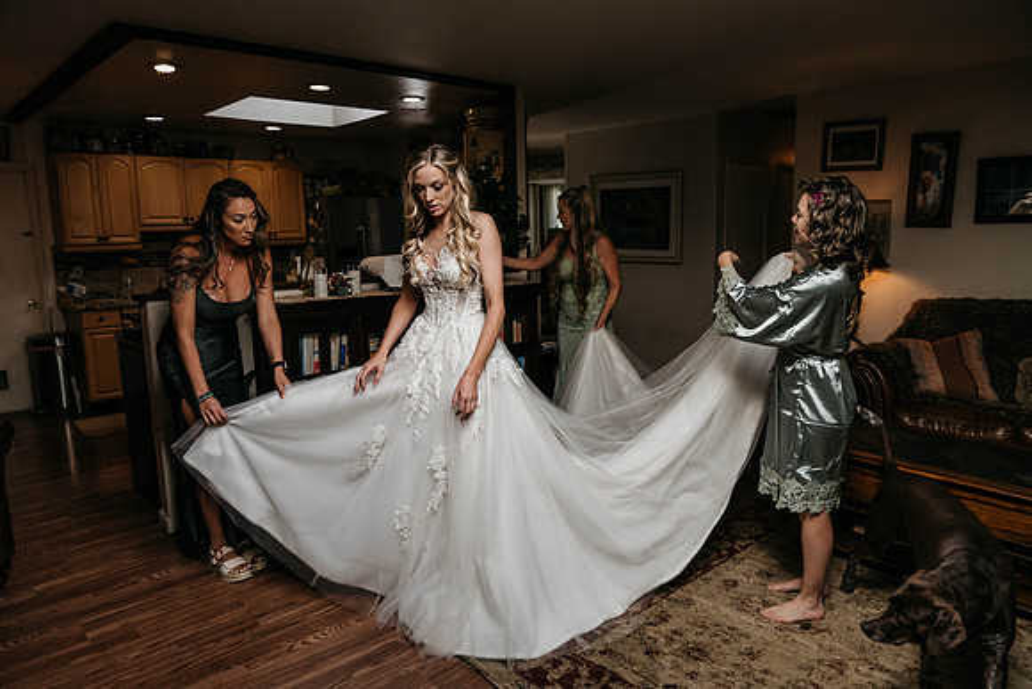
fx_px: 688
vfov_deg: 53.2
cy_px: 344
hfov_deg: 73.7
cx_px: 516
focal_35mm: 24
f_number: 2.8
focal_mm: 24
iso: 1000
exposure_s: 1/1000
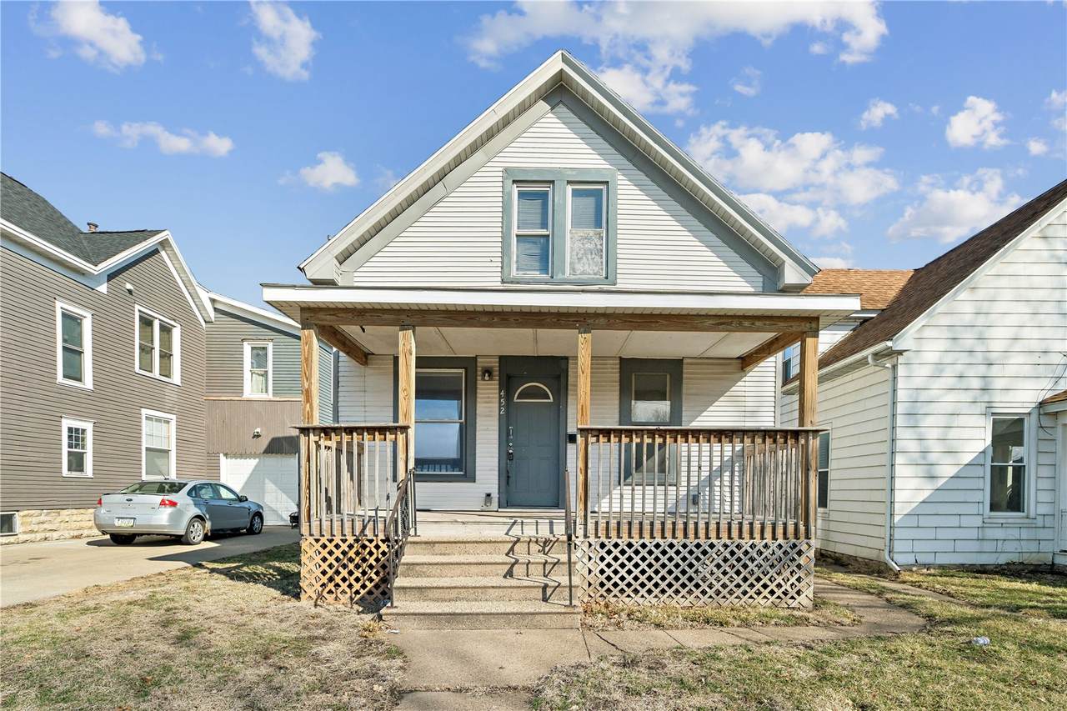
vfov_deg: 73.7
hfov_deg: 96.7
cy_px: 356
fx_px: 474
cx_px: 534
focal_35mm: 16
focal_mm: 16
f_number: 10
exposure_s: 1/400
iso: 400
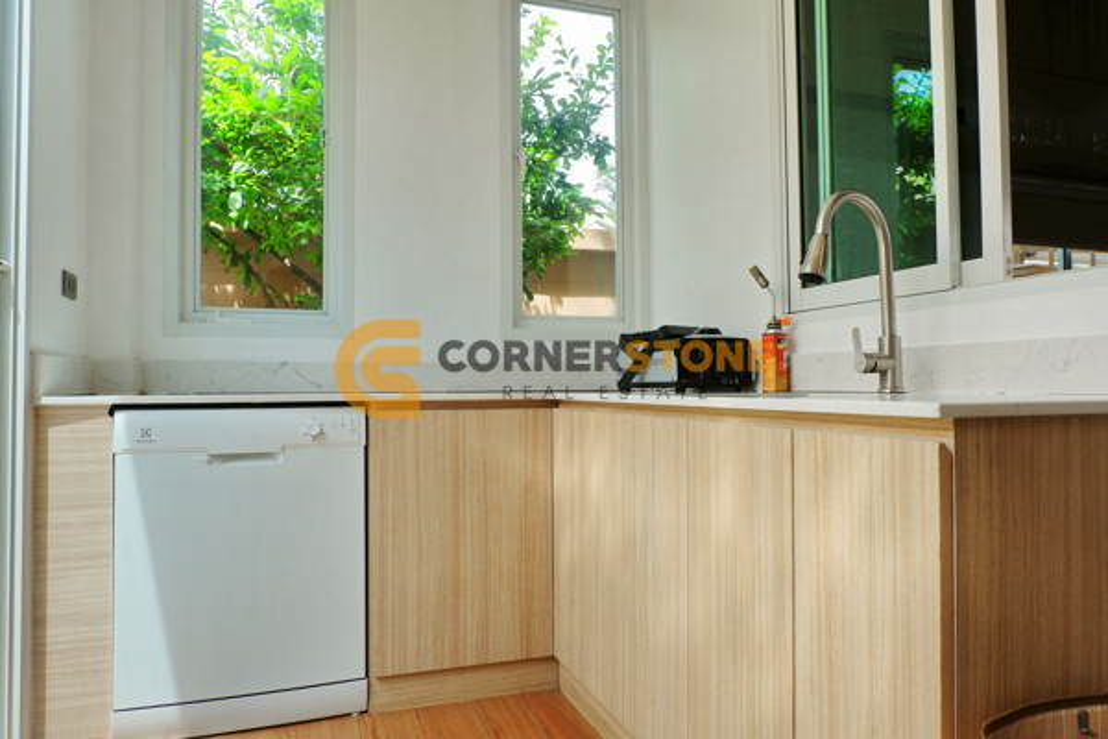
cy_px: 370
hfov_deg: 73.7
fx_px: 739
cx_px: 554
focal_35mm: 24
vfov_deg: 53.1
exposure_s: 1/300
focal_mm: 16
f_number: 5.6
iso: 200
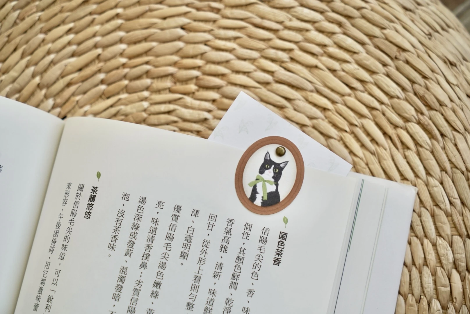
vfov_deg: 19.5
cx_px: 235
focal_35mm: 70
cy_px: 157
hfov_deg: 28.8
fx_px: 915
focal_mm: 70
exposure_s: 1/80
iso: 200
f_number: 6.3
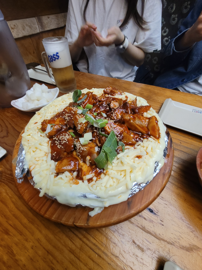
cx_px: 101
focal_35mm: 13
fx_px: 101
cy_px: 135
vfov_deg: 106.2
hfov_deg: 89.9
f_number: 2.2
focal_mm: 2.2
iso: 400
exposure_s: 1/30
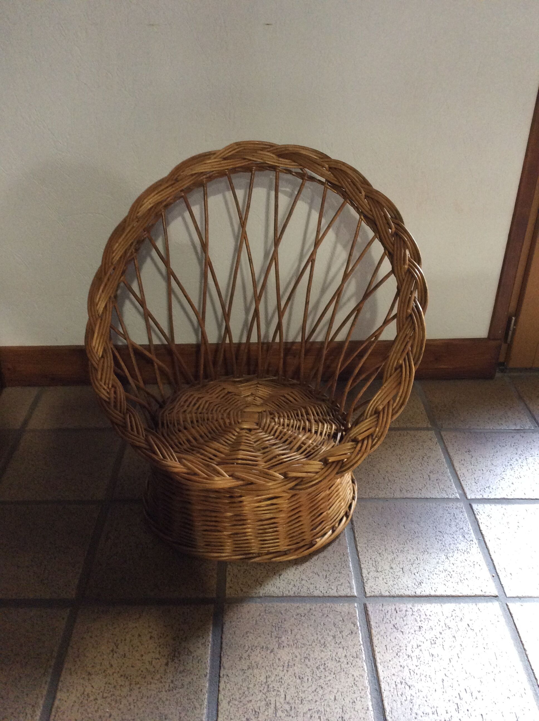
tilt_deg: -32.2
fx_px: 666
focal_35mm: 32
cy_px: 360
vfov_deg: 56.9
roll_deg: -1.8
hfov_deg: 44.1
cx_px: 270
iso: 160
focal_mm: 3.3
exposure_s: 1/25
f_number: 2.4
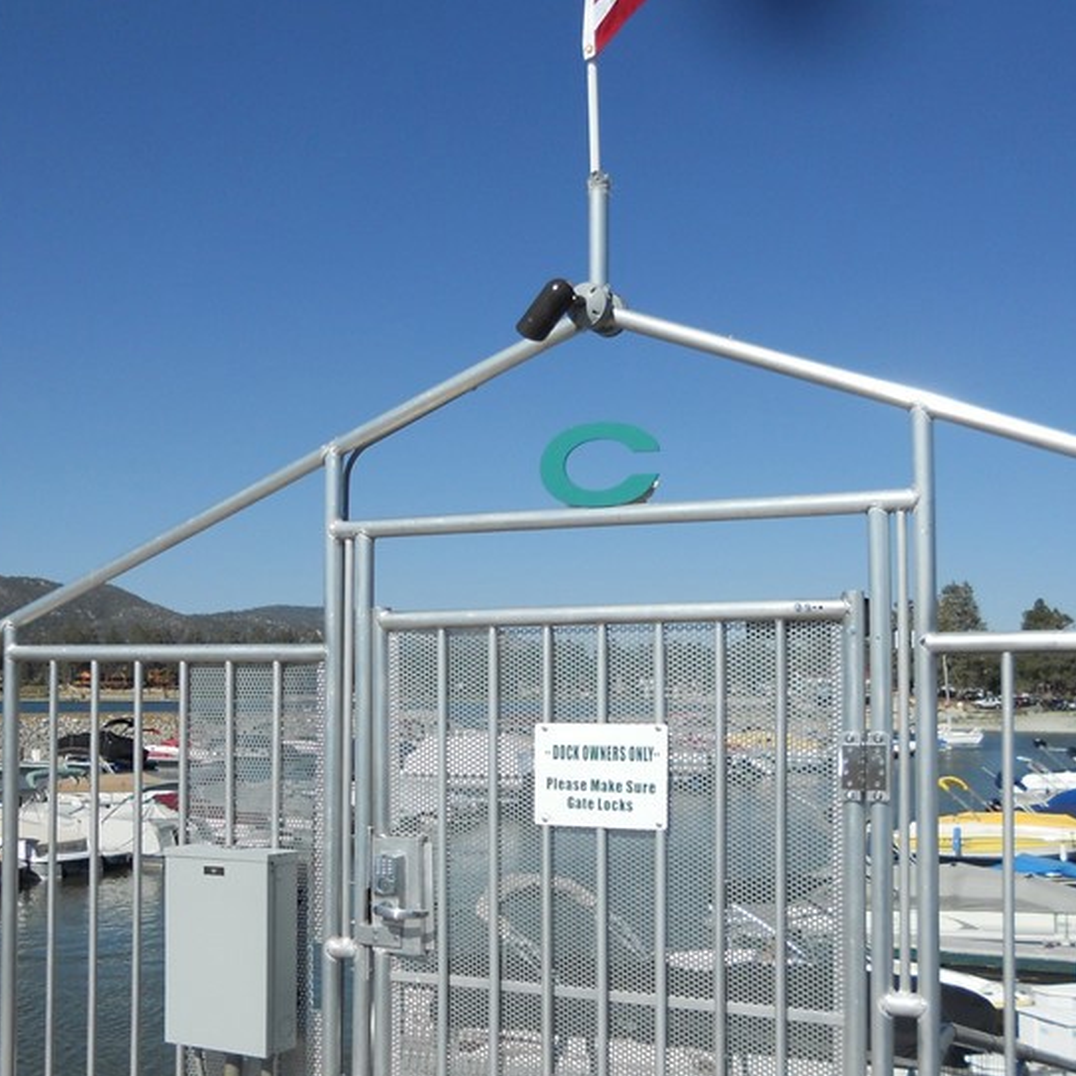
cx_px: 509
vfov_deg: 37.5
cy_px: 600
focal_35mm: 45
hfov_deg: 37.5
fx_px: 1583
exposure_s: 1/250
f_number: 8
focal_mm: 4.9
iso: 80
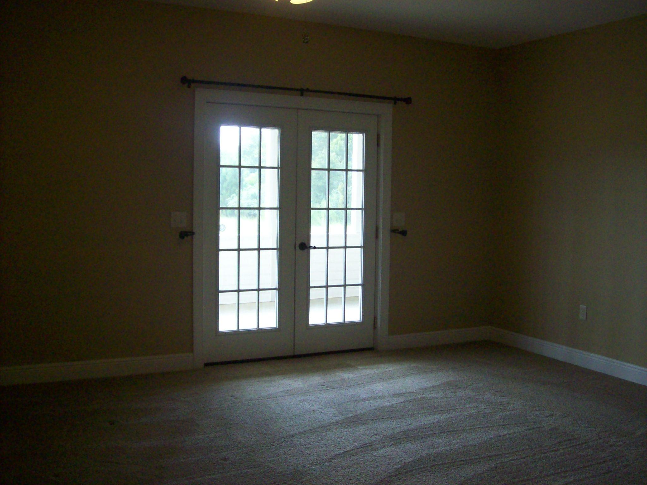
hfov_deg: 51.4
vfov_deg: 39.7
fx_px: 673
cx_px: 324
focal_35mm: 36
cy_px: 242
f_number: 2.7
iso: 287
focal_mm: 6
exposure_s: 1/128
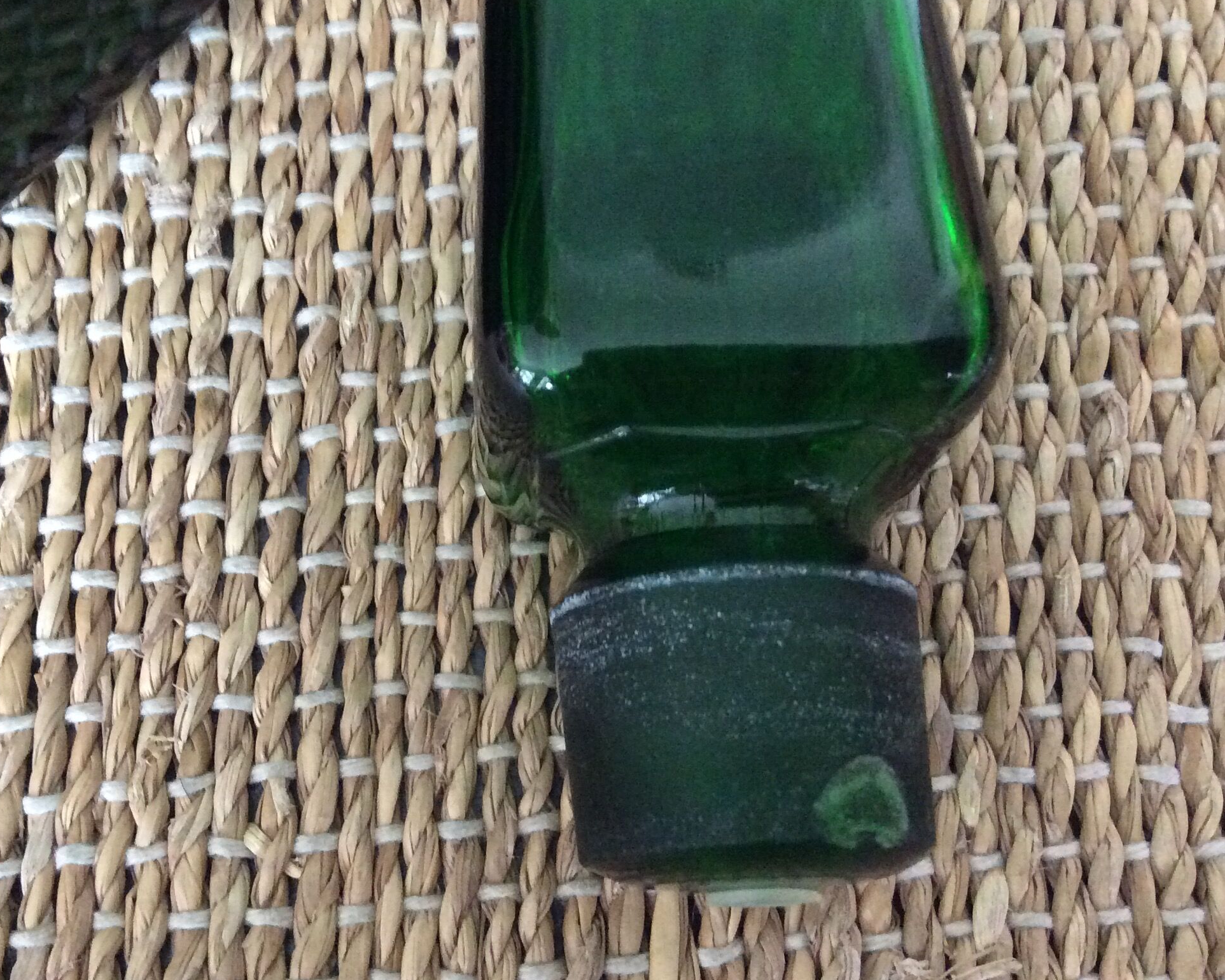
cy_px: 437
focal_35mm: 42
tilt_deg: -72.5
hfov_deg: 43.6
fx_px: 1523
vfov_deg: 35.6
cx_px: 482
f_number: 2.4
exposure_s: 1/17
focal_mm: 3.3
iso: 400
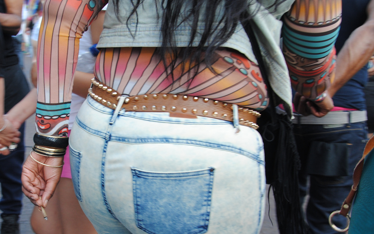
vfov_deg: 25.8
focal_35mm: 50
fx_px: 507
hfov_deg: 40.1
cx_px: 131
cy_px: 156
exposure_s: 1/125
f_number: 5.6
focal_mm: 21
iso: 180
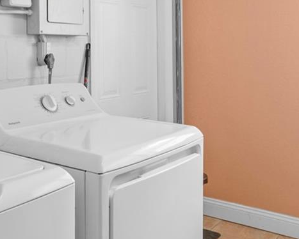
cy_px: 40
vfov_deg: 32.3
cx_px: 115
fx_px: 398
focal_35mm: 45
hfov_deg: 40.9
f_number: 8
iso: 200
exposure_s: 1/4
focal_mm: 14
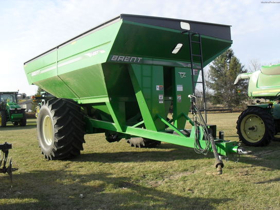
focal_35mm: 35
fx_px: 283
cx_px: 140
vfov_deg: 40.7
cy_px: 105
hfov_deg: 52.6
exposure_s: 1/500
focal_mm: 6.3
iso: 100
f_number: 3.2
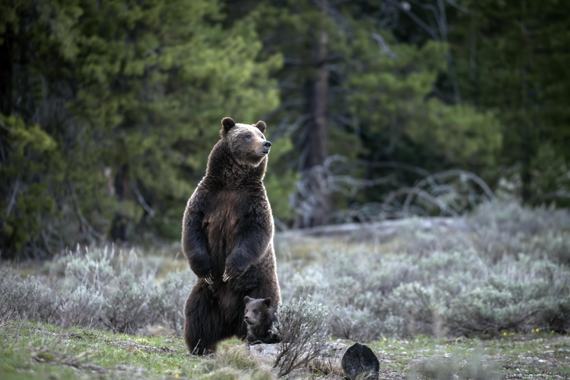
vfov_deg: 2.3
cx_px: 285
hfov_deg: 3.4
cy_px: 190
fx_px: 9501
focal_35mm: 600
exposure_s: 1/320
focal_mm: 600
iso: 2500
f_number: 6.3
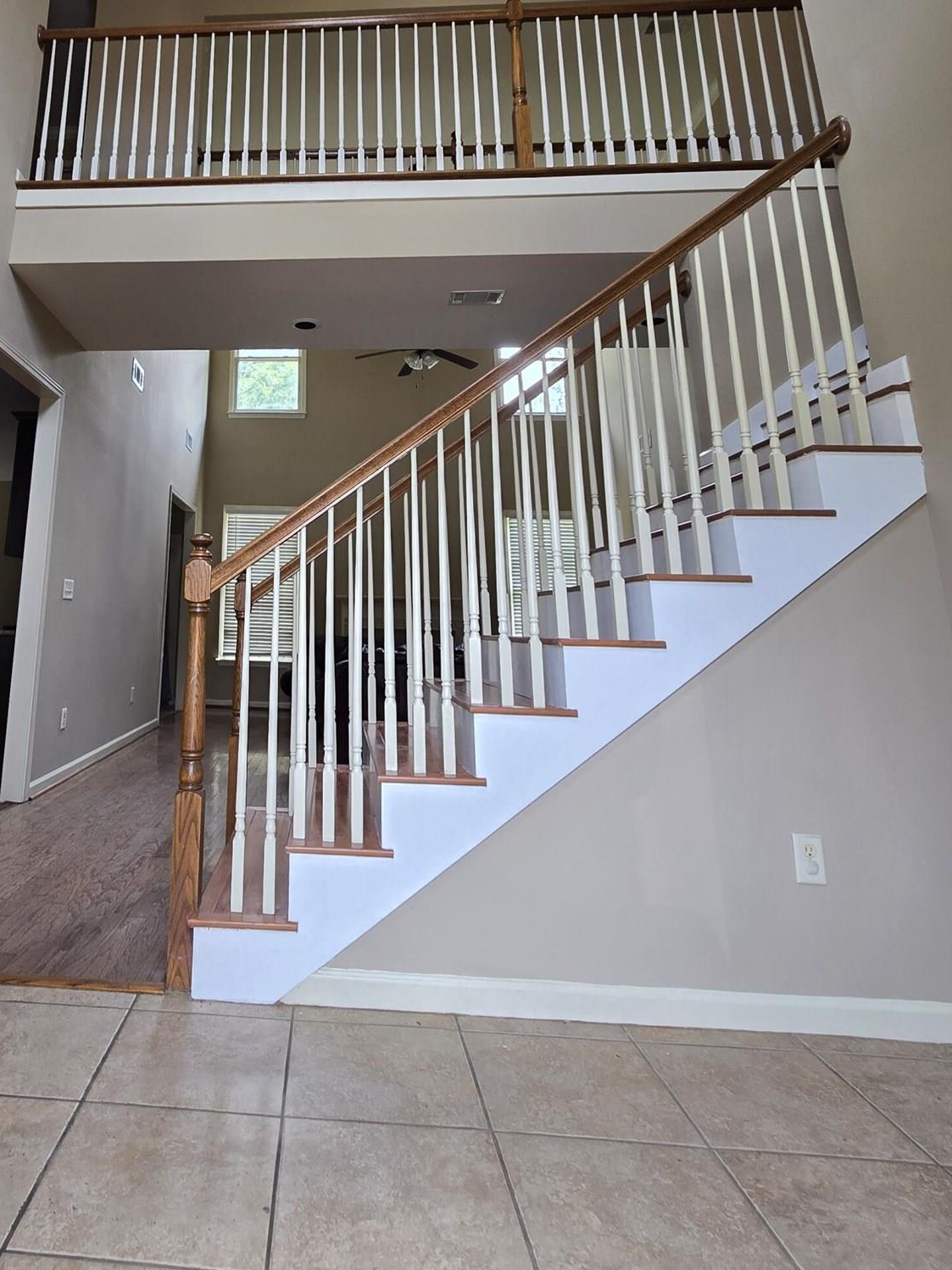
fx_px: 734
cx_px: 260
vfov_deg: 78.4
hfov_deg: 62.9
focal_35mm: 20
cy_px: 398
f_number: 2.2
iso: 50
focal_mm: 2.2
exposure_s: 1/60
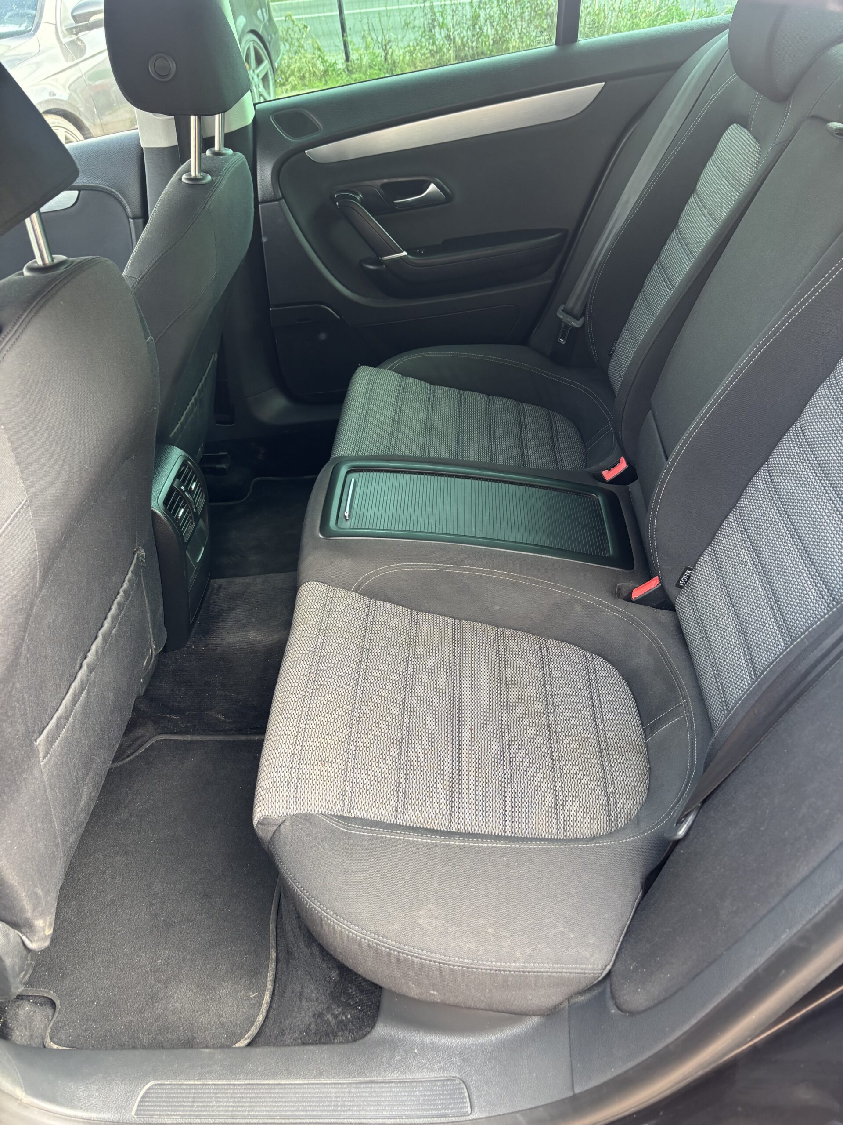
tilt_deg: -38.7
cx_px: 422
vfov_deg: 67.3
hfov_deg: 53.1
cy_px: 562
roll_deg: +8.0
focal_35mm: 26
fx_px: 844
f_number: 1.6
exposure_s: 1/121
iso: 100
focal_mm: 5.96
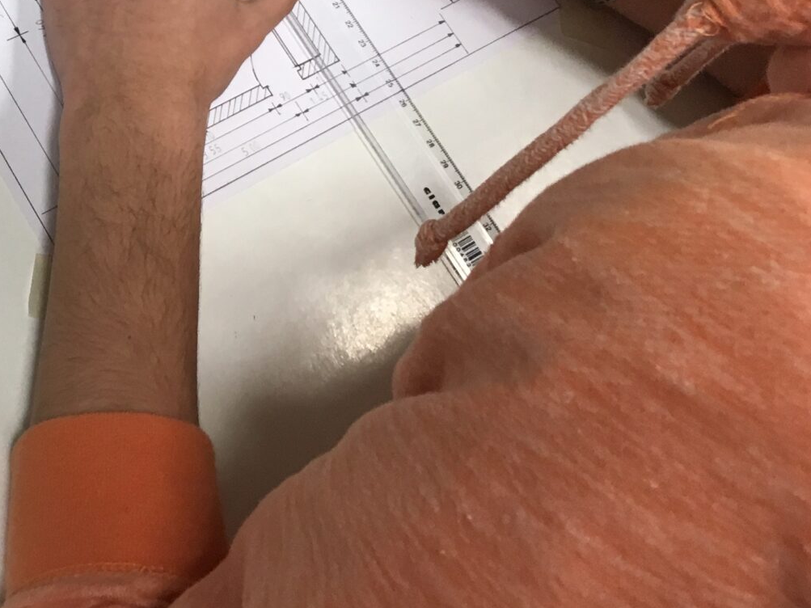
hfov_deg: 24.8
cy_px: -161
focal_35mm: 74
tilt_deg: -53.7
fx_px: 1733
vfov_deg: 18.6
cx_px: -44
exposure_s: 1/33
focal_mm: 4.15
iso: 50
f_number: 2.2
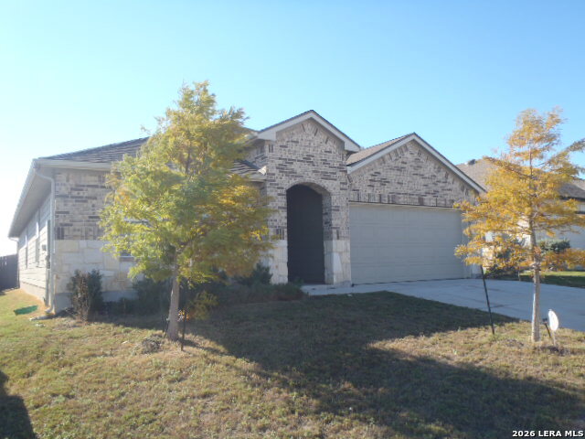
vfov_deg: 49.7
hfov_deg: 63.4
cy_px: 220
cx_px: 292
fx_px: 473
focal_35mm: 28
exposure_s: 1/250
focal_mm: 5
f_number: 3.9
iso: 80
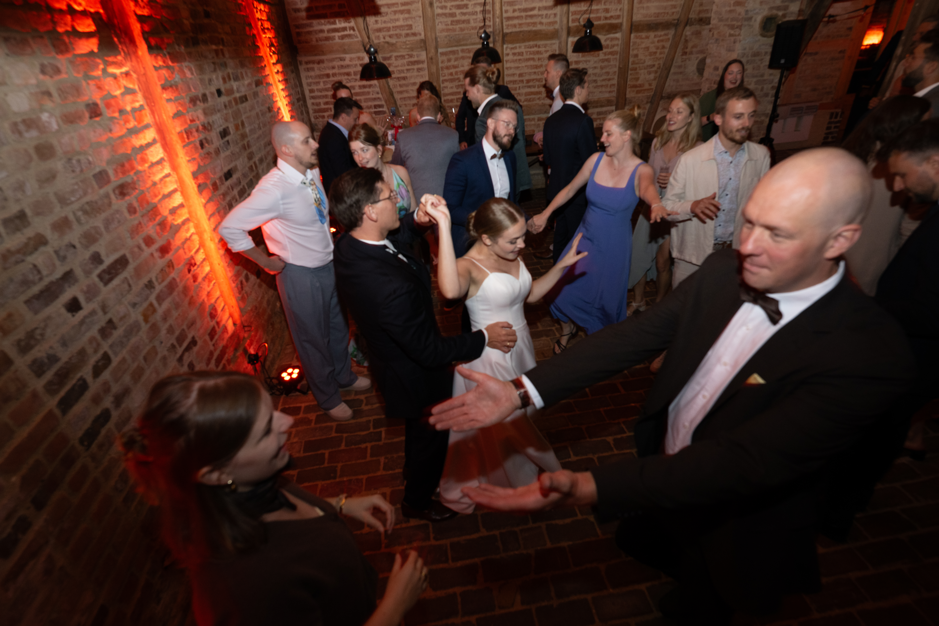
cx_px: 470
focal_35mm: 18
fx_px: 483
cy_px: 313
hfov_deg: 88.4
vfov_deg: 65.9
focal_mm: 18.5
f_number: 5
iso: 1000
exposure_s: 1/15
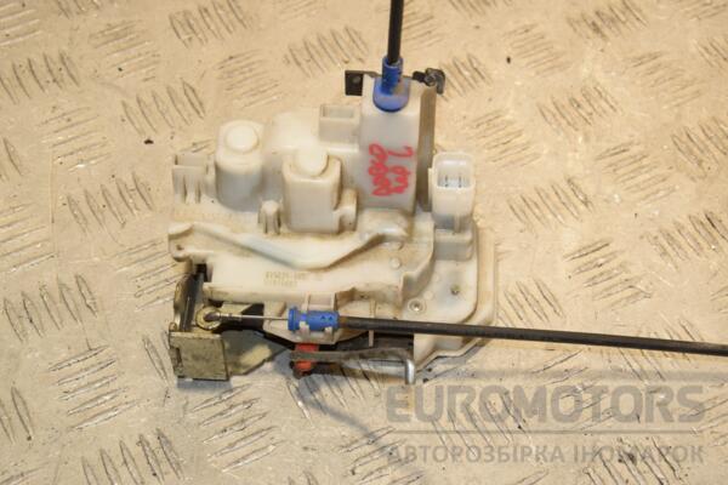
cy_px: 242
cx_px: 364
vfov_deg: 18.2
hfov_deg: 27.0
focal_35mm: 75
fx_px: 1517
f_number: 9
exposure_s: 1/200
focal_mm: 50
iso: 800
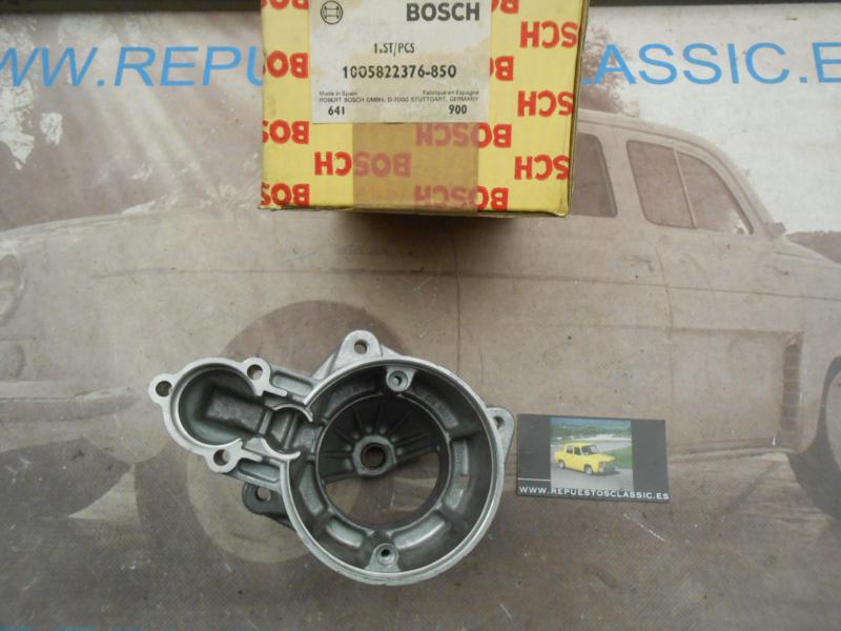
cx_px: 420
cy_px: 316
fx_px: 632
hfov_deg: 67.3
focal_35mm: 26
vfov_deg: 53.1
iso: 320
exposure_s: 1/30
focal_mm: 4.6
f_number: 3.5
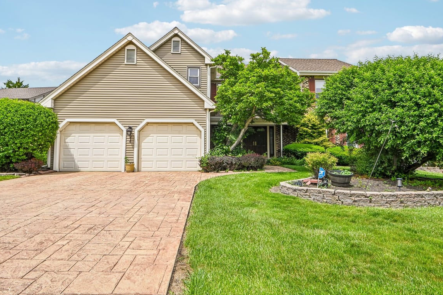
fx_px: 271
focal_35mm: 22
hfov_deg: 78.6
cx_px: 227
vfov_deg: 57.2
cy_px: 142
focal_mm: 21
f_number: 13
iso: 400
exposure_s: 1/400
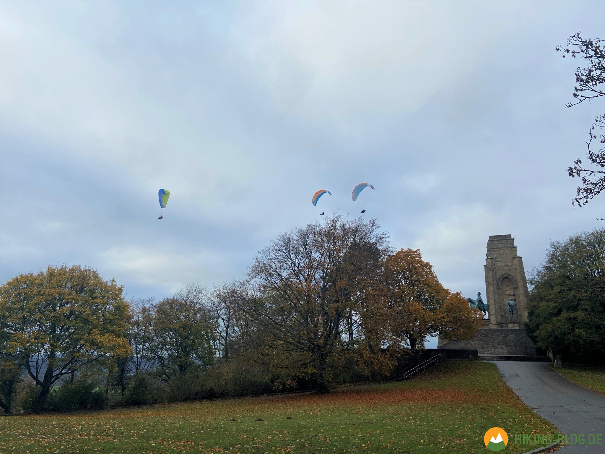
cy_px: 227
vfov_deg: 53.1
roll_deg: +0.2
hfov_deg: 67.3
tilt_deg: +14.9
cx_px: 302
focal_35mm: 26
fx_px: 454
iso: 32
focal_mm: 4.25
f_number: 1.8
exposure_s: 1/1504
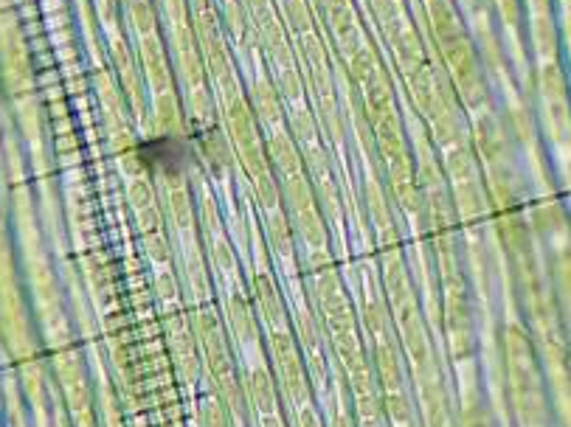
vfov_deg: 8.9
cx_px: 103
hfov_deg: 11.8
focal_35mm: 167
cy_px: 275
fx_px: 2753
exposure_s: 1/60
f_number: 3.4
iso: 200
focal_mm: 9.61
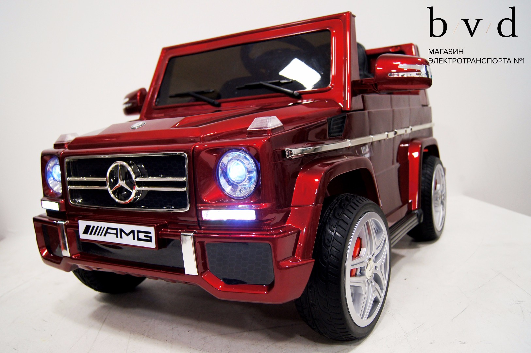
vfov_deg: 43.5
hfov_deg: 62.0
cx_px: 266
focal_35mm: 30
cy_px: 176
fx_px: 442
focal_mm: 20
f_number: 4
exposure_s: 1/40
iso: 400
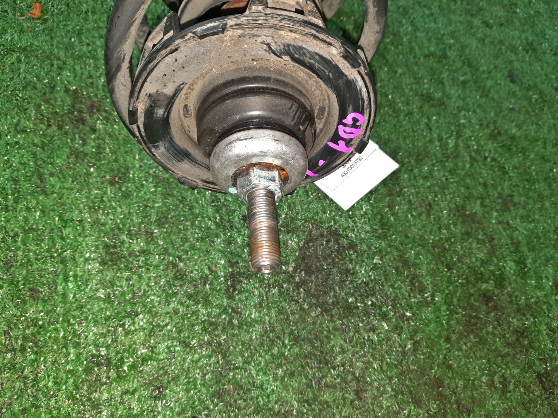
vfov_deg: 54.9
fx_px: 403
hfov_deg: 69.4
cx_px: 279
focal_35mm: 25
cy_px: 209
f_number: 2
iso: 320
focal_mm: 4.6
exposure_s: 1/25
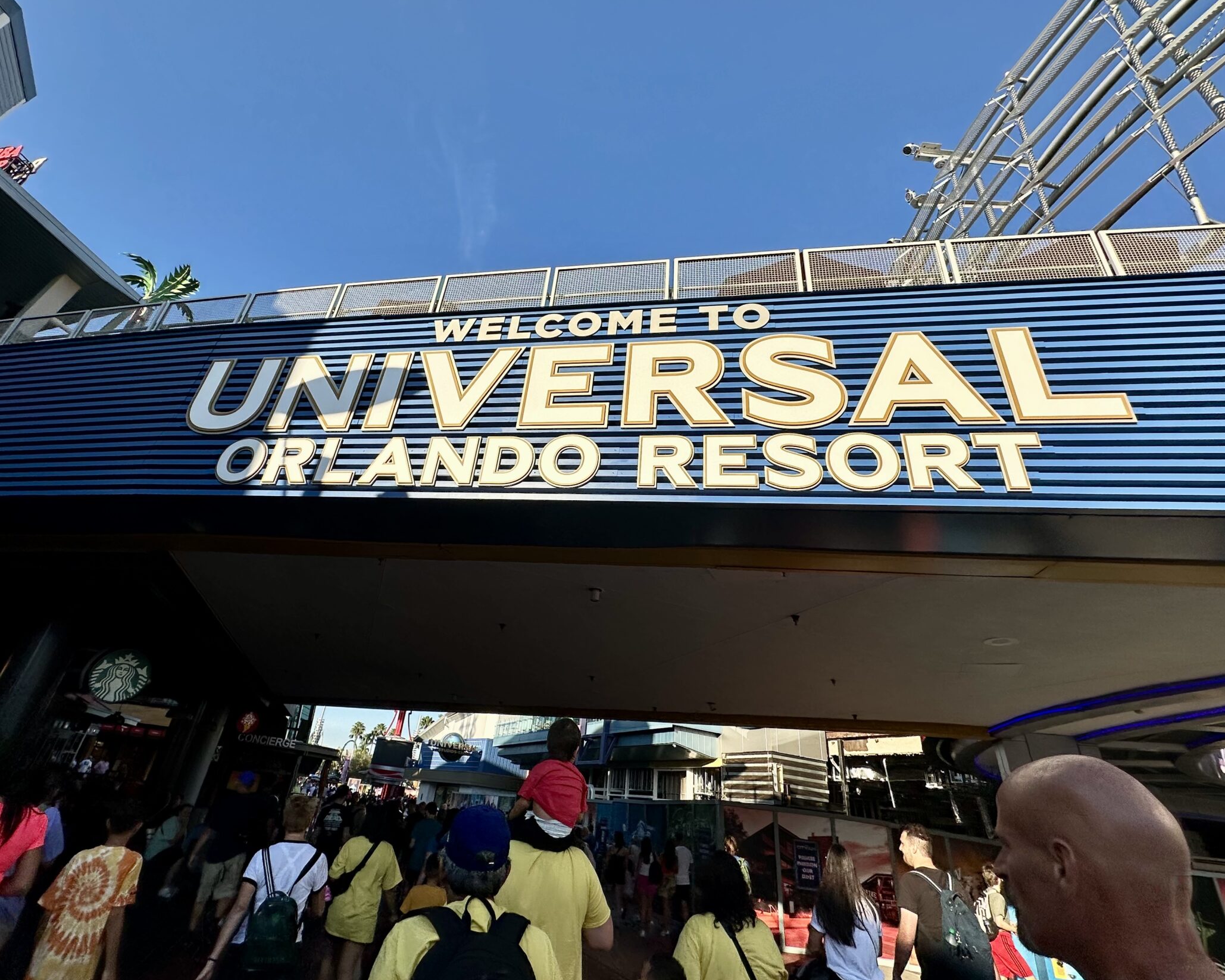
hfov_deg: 89.6
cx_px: 581
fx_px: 616
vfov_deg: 76.8
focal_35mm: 17
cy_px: 447
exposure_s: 1/2174
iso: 50
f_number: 2.2
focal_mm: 2.22
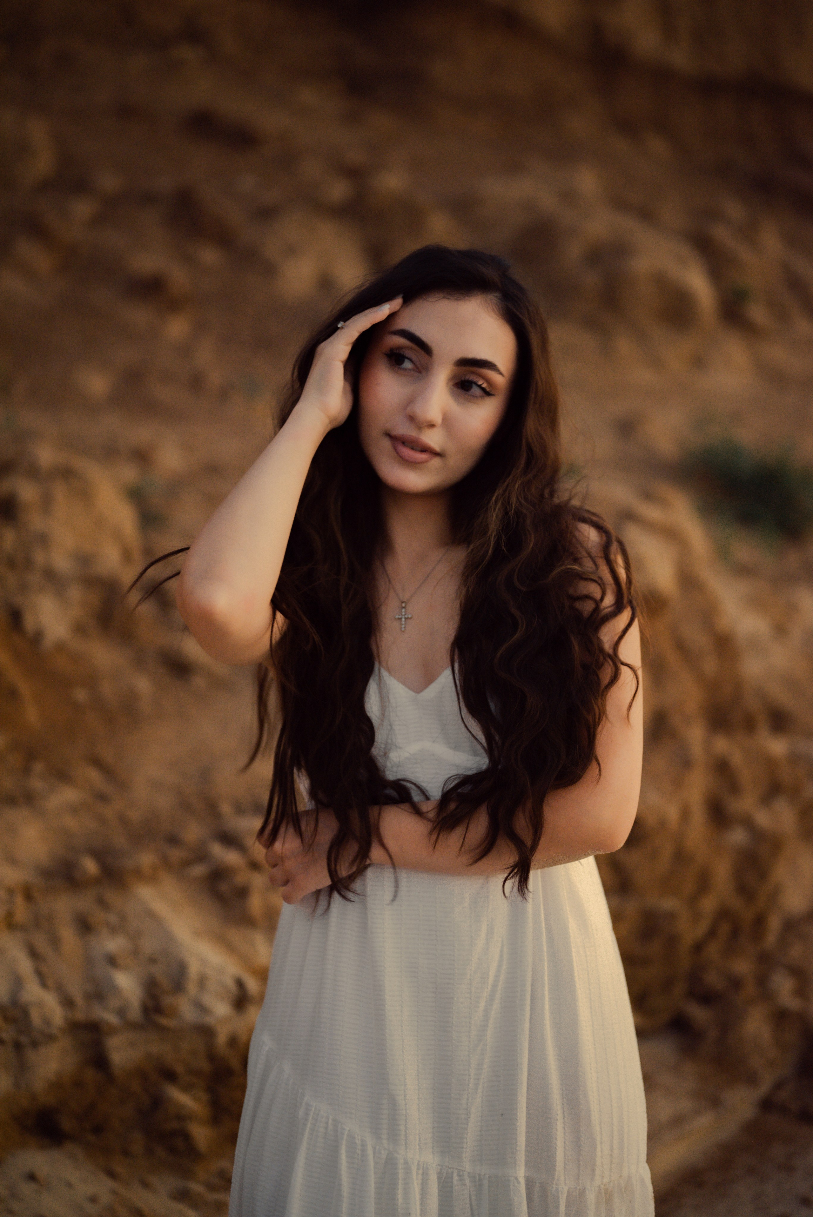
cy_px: 608
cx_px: 406
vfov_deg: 39.6
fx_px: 1692
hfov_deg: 27.0
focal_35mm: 50
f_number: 1.8
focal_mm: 50
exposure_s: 1/50
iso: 320
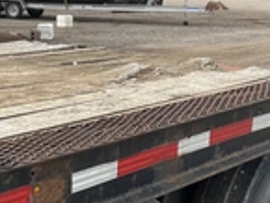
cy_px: 179
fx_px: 625
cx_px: 91
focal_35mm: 80
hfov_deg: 24.3
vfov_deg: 18.2
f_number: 1.8
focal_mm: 3
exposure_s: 1/944
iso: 25
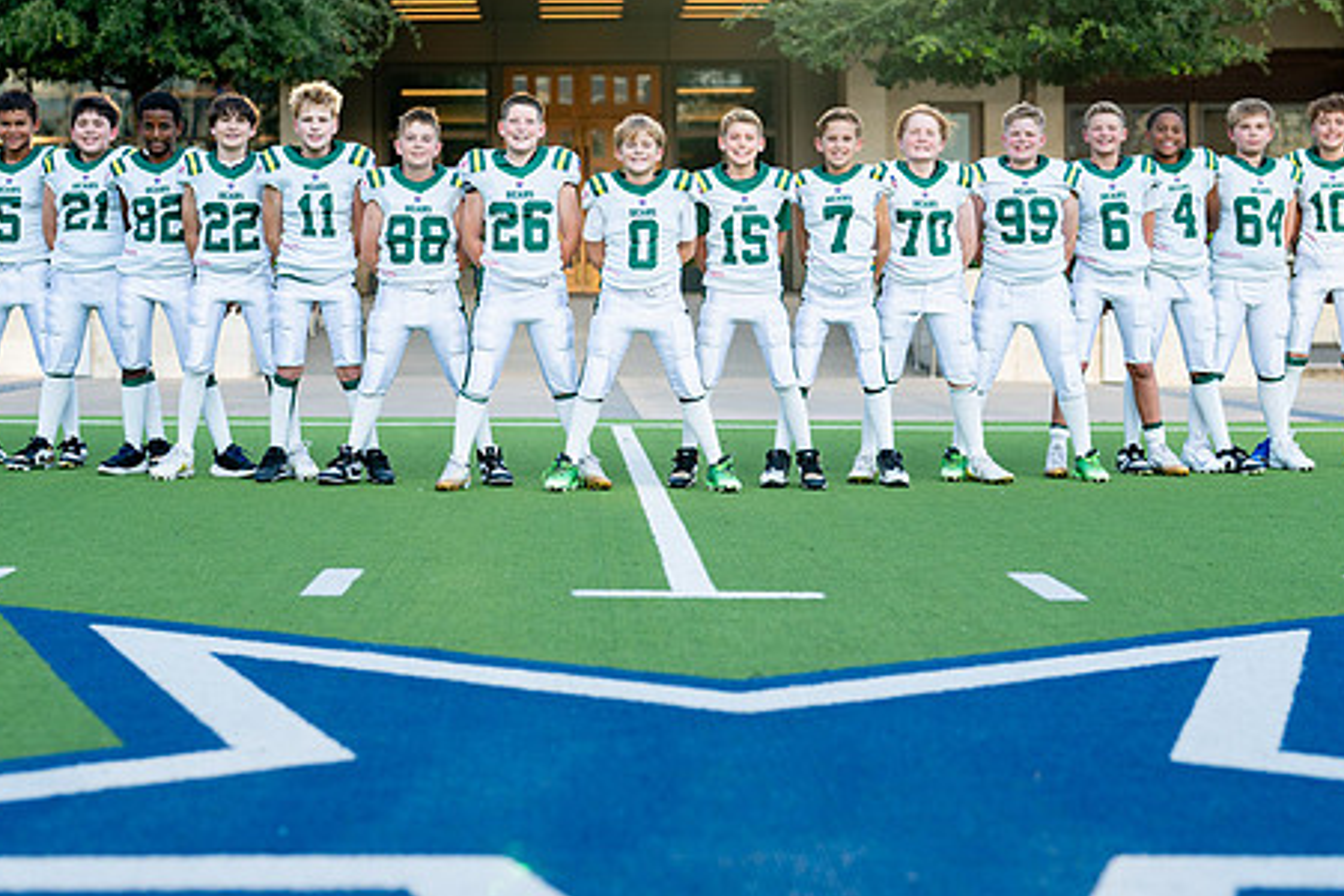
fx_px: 2726
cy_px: 310
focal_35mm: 73
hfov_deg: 27.7
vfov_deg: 18.6
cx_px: 651
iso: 100
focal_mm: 50
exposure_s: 1/640
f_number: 2
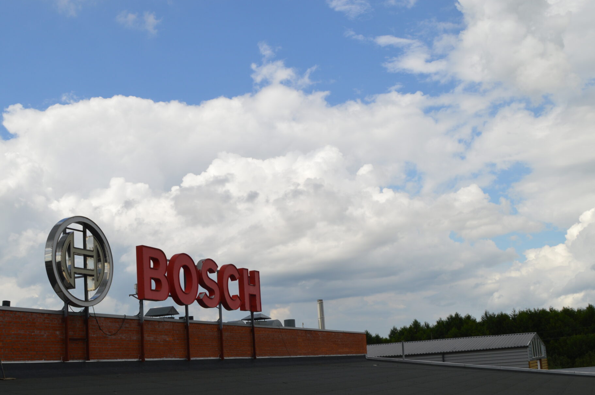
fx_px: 627
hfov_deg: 50.6
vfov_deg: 34.7
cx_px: 261
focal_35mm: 38
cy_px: 261
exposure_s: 1/200
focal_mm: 18
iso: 100
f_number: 11
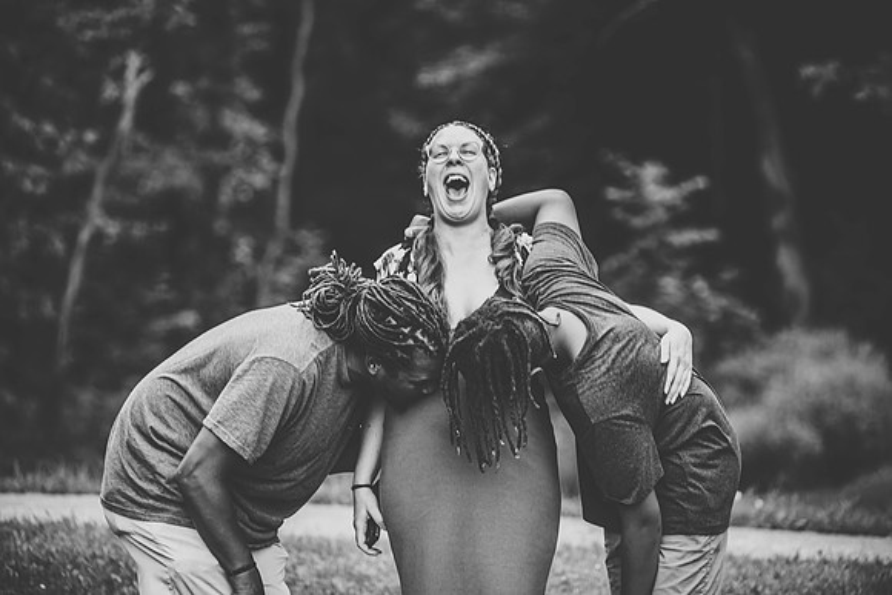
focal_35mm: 170
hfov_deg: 12.1
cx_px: 446
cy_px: 298
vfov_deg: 8.1
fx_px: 4213
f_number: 3.5
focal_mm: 170
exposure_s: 1/125
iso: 250
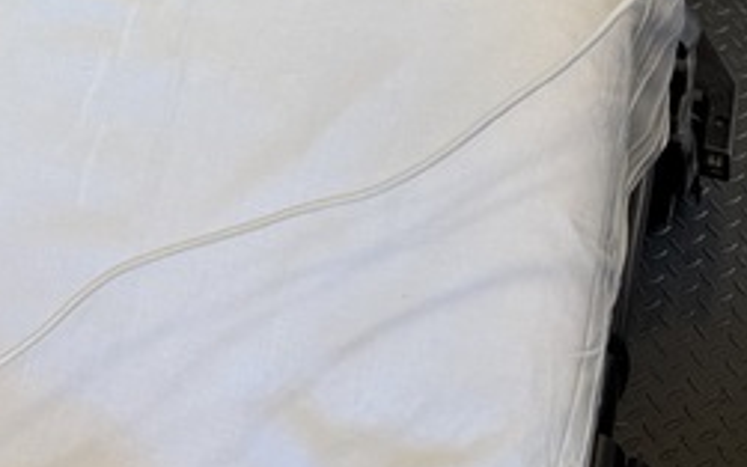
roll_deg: +0.6
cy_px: -515
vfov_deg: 13.4
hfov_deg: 24.6
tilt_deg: -26.3
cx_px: 33
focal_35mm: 81
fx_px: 1649
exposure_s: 1/196
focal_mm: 6.76
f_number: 1.78
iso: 64
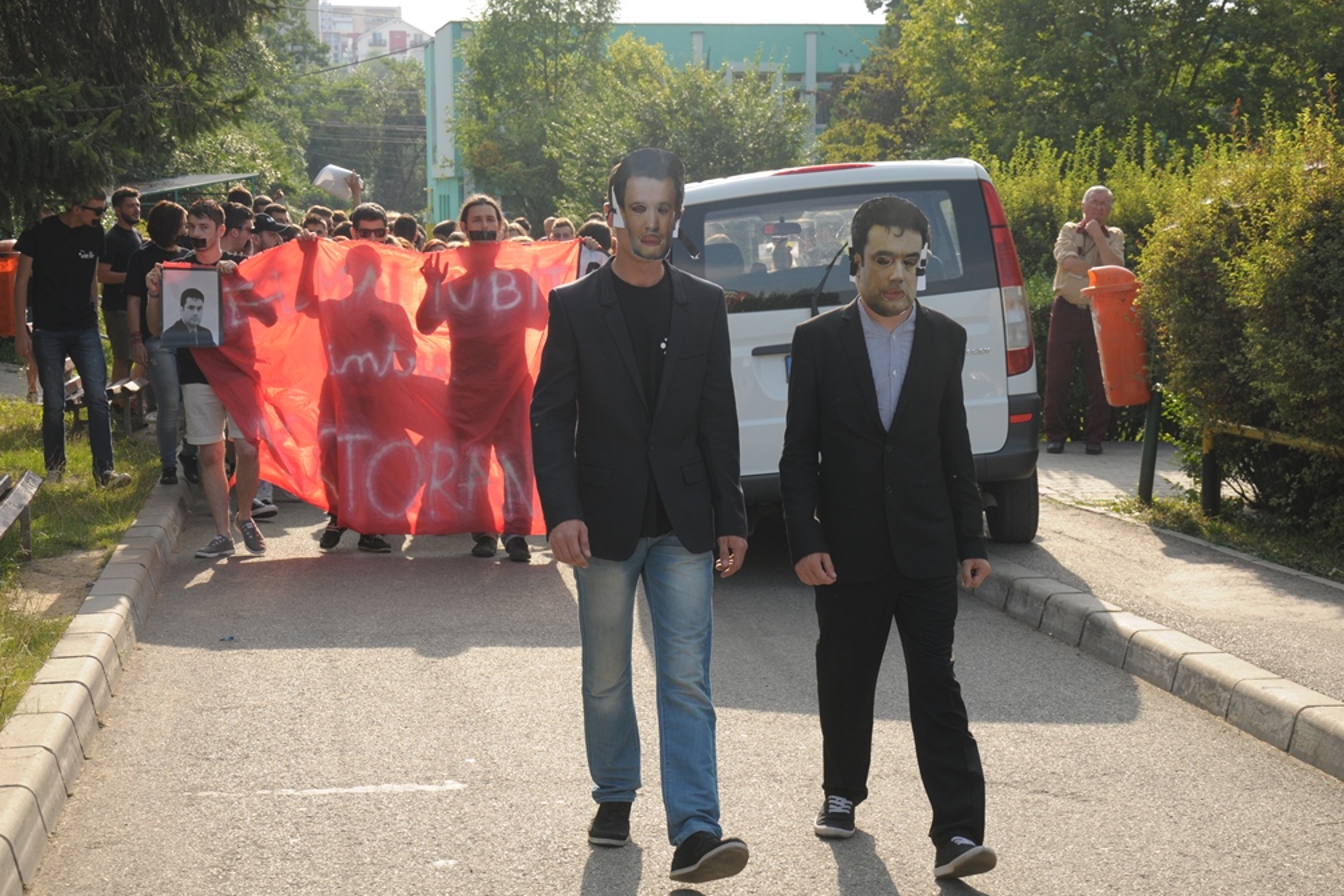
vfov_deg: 19.9
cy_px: 452
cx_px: 672
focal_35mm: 69
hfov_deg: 29.4
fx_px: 2557
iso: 200
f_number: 5.6
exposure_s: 1/320
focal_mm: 45
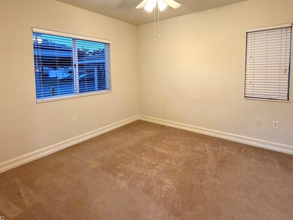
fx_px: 161
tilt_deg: -4.2
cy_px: 79
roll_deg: +0.6
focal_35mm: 19
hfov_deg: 84.6
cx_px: 156
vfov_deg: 67.4
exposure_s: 1/60
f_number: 2.2
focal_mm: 2.22
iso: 250
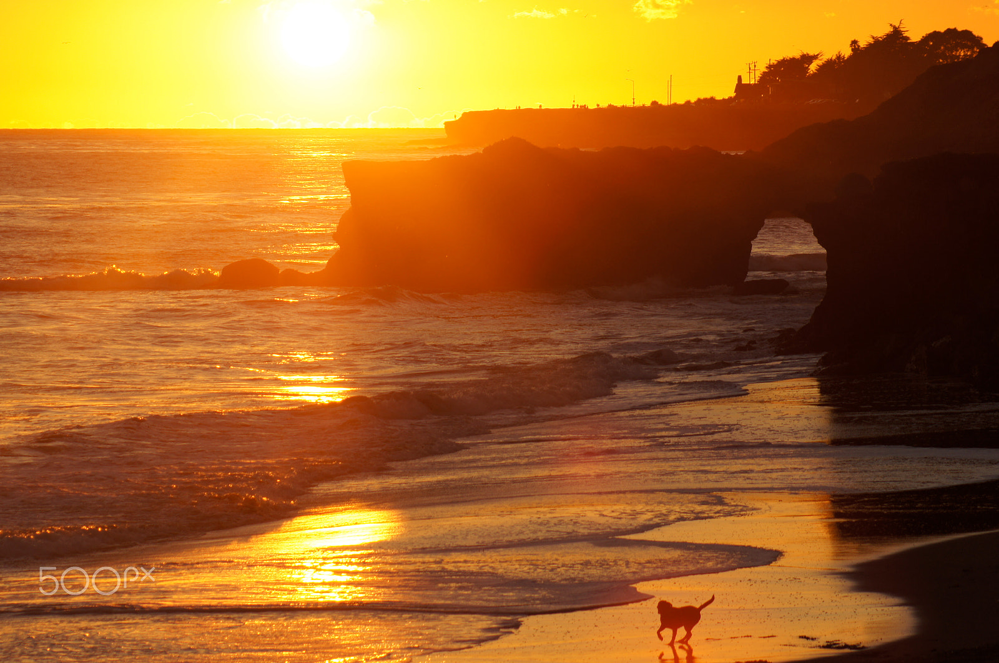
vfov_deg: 6.1
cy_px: 332
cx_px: 500
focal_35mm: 225
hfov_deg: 9.2
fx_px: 6237
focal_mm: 150
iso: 125
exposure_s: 1/500
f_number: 5.6
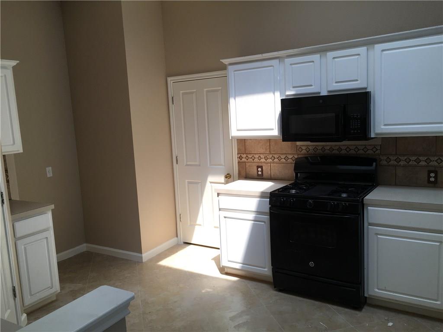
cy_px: 166
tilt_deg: -7.6
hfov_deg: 61.7
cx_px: 222
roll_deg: +3.3
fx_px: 371
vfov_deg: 48.2
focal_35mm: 29
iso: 32
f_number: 2.2
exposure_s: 1/120
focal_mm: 4.15
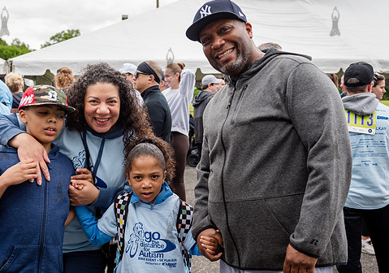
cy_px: 150
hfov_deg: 39.5
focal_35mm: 49
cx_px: 150
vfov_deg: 28.4
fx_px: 538
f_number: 4
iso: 400
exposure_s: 1/640
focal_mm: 38
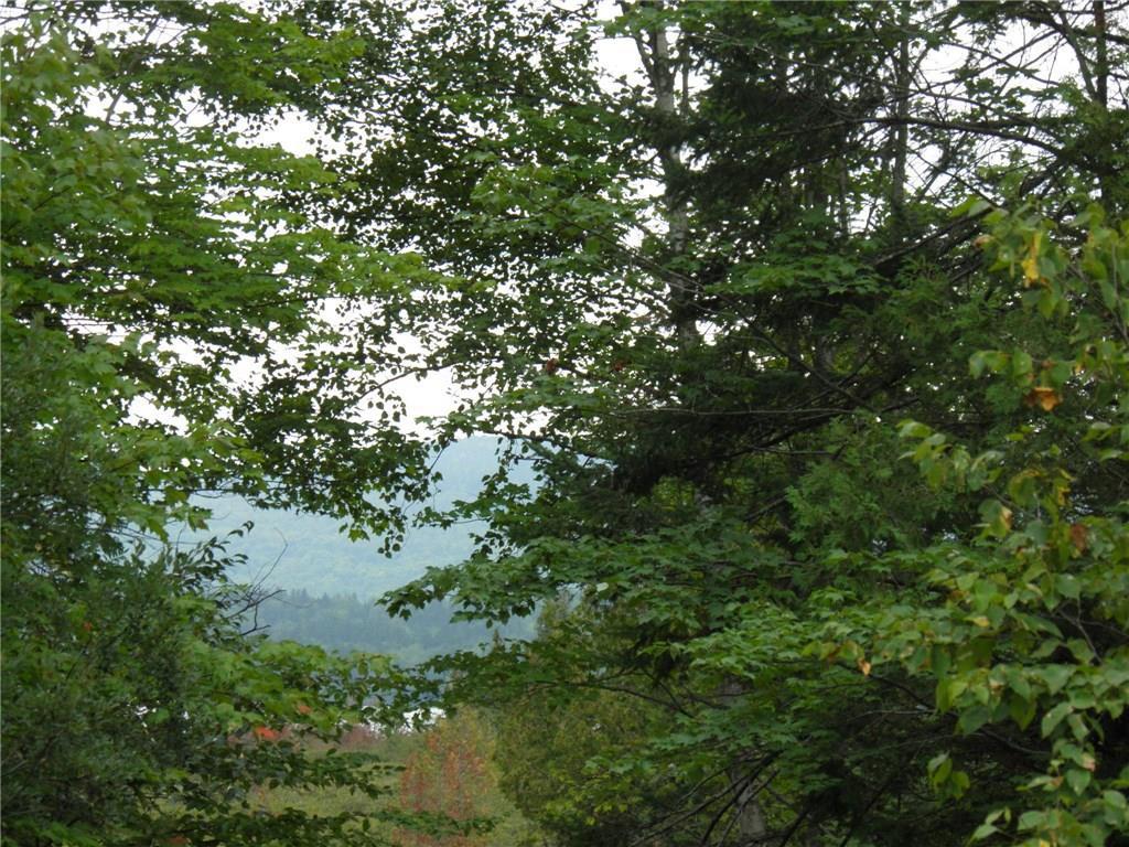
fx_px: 5284
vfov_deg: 9.2
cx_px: 564
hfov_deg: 12.2
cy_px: 424
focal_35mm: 162
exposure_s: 1/125
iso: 50
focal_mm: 29.2
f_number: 4.6
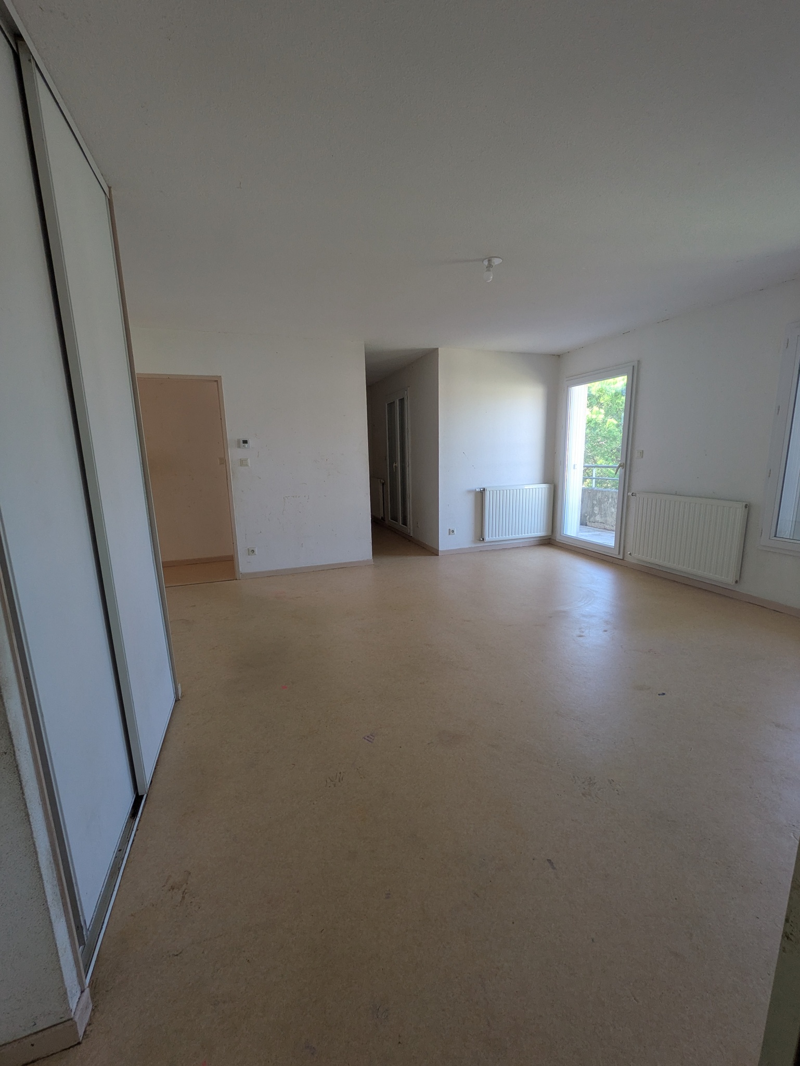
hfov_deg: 85.7
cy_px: 533
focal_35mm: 14
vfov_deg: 102.0
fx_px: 431
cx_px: 400
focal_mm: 1.83
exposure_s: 1/100
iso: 66
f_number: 2.2
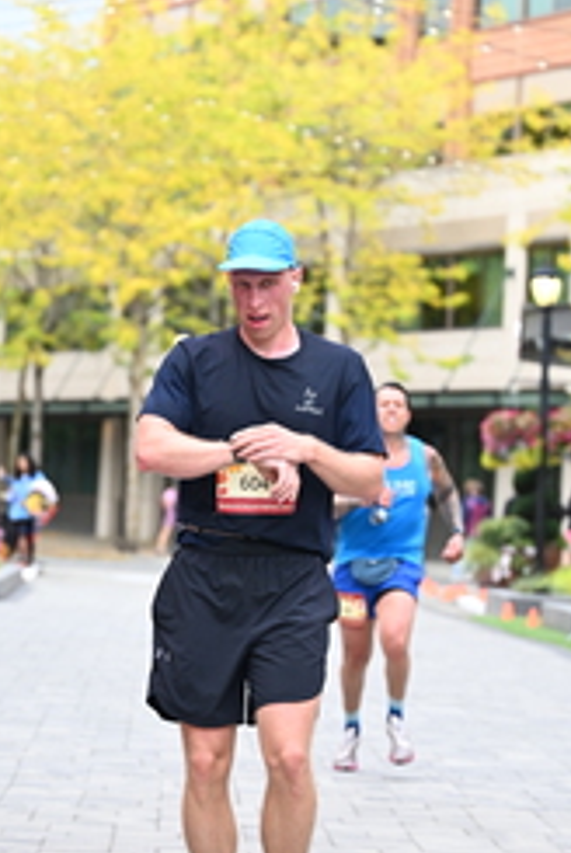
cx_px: 326
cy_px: 414
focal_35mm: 157
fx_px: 3724
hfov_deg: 8.8
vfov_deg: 13.1
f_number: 2.8
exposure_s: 1/2000
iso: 1000
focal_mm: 70
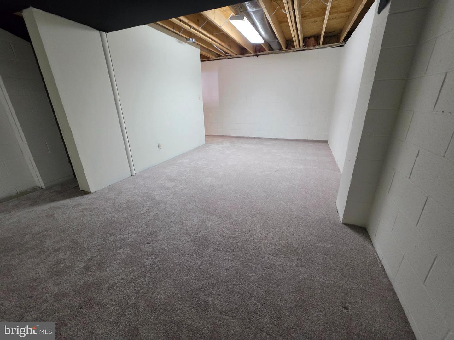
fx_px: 170
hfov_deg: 106.2
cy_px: 170
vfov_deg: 89.9
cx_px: 227
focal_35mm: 13
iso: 250
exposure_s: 1/60
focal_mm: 2.2
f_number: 1.9
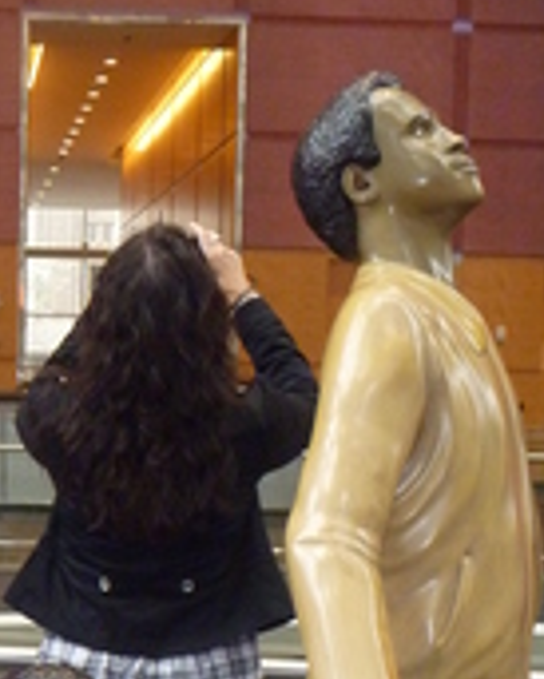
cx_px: -28
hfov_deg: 18.6
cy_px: 604
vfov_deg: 23.3
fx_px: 1609
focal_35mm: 80
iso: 400
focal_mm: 6.3
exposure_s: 1/60
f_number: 3.5
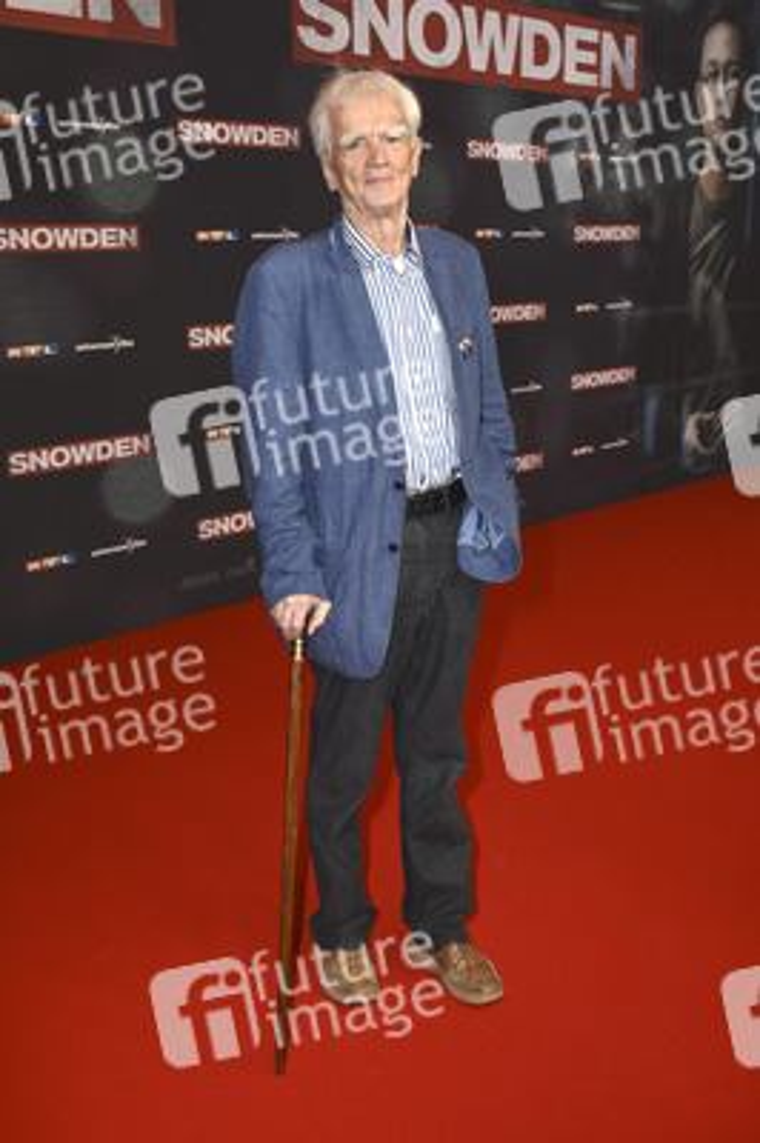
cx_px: 380
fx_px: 1047
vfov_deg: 57.3
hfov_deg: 39.9
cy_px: 572
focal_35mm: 33
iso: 400
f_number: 5.6
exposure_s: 1/200
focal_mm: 22
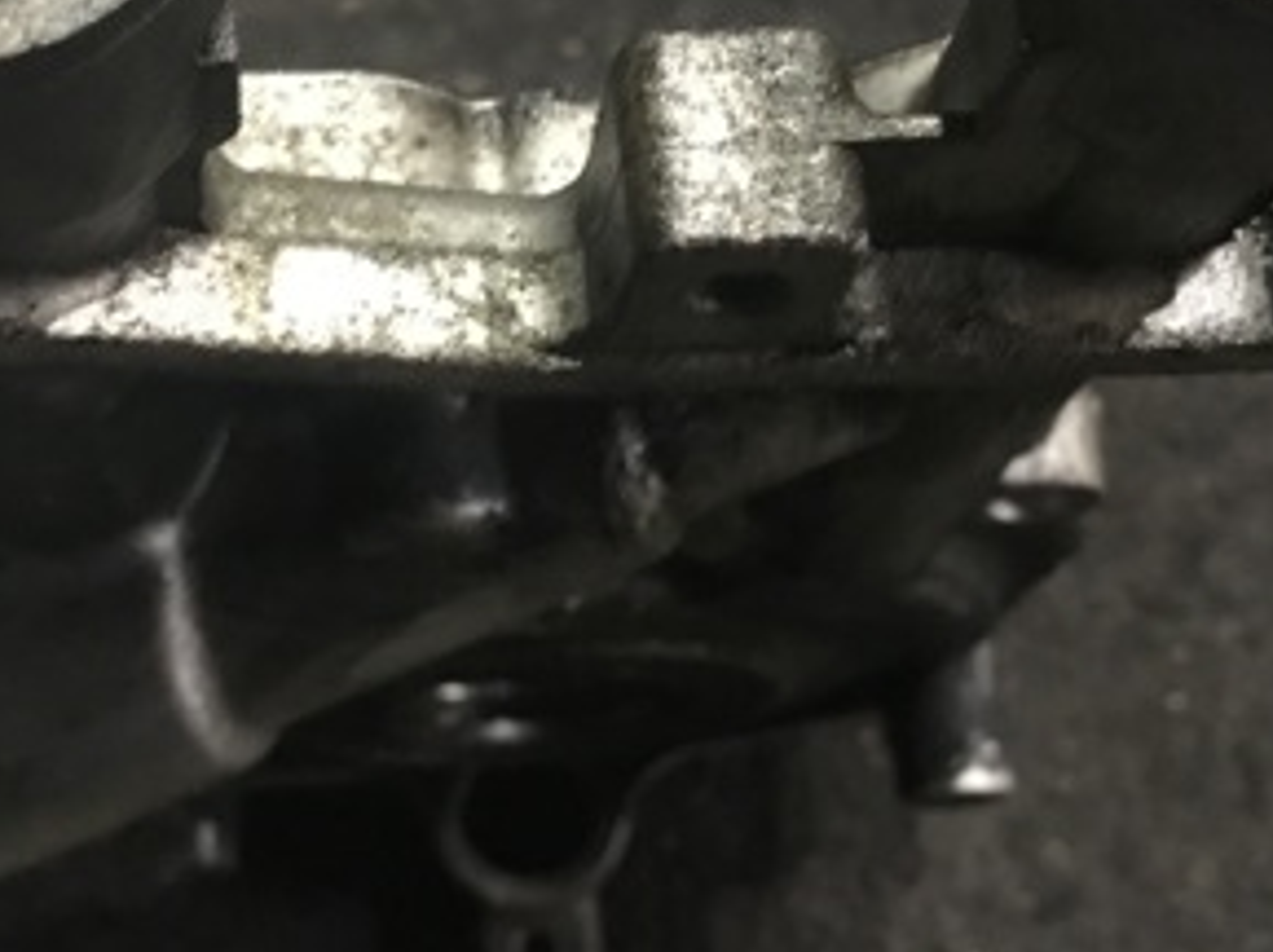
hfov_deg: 31.1
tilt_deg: -70.0
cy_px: 320
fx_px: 2277
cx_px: 511
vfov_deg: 23.5
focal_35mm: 62
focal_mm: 3.99
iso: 100
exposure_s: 1/5
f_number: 1.8
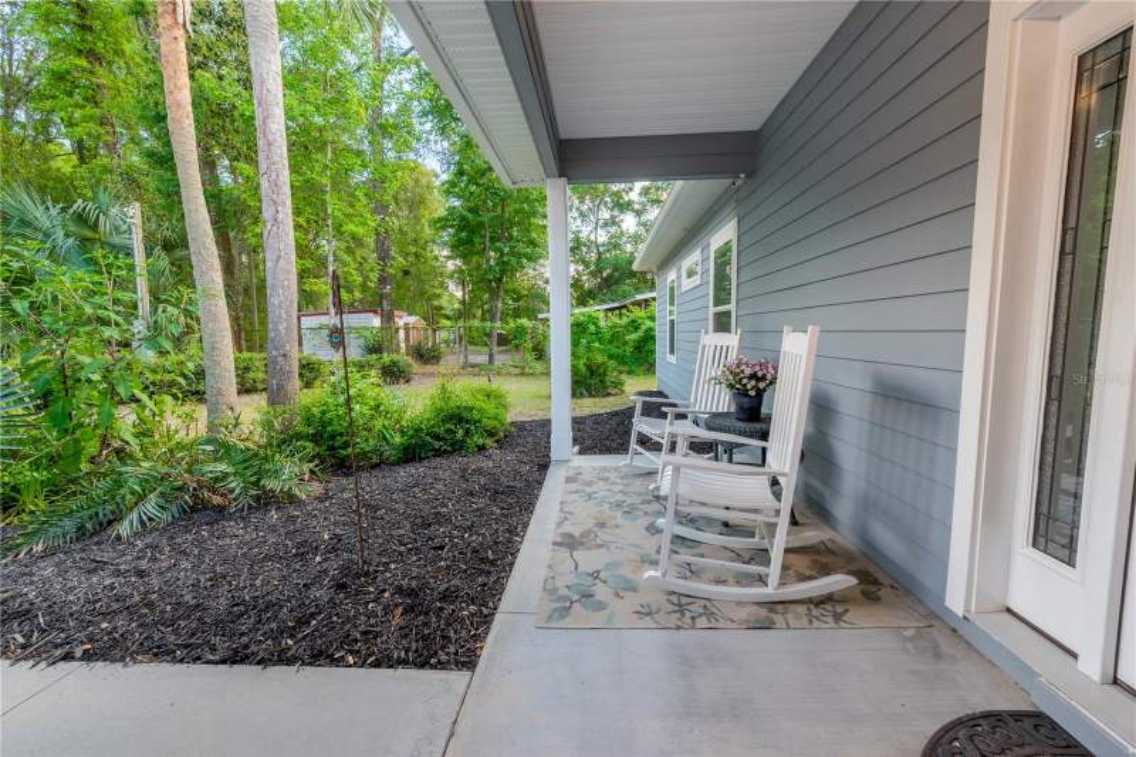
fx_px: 442
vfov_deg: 81.2
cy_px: 378
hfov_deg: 104.3
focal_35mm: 14
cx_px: 568
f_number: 8
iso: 400
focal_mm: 14
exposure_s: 1/250
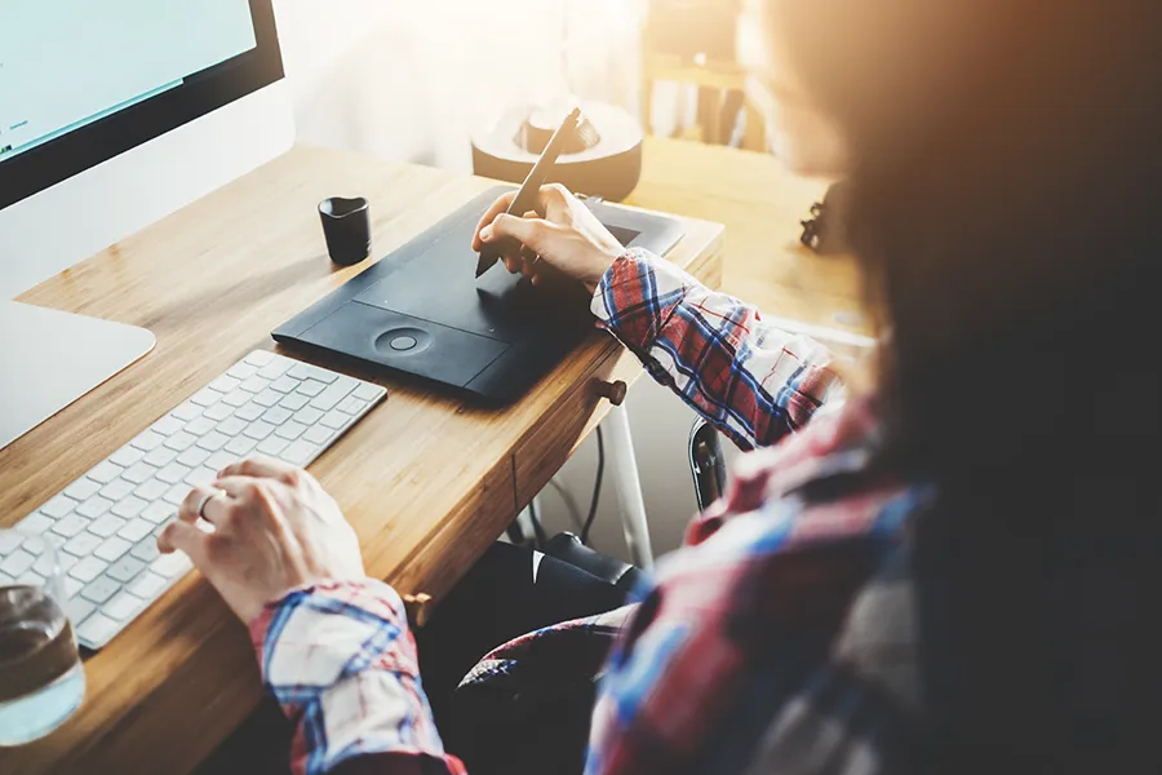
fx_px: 1130
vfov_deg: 37.9
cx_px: 581
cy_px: 388
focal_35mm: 35
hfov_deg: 54.4
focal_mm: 35
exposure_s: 1/60
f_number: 2.8
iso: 640
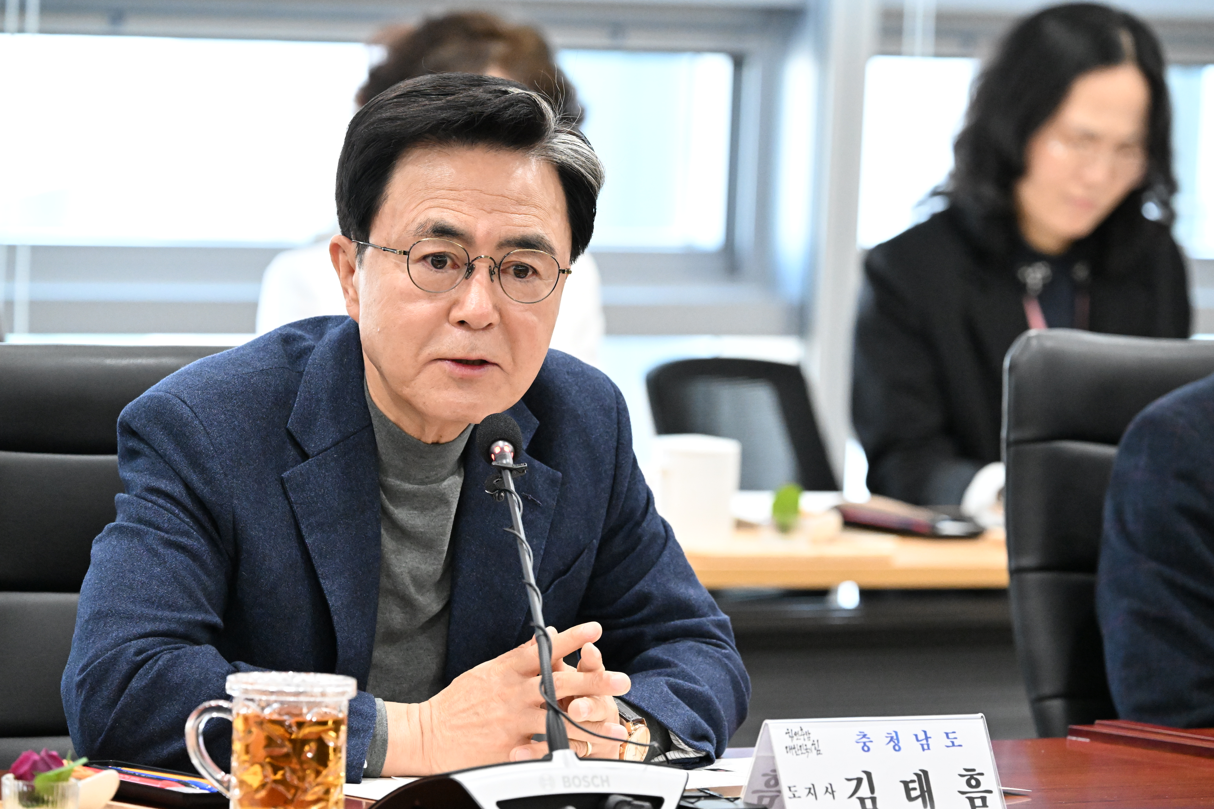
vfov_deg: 5.3
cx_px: 607
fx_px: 8767
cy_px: 404
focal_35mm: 260
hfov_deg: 7.9
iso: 10000
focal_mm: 260
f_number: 7.1
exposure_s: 1/250
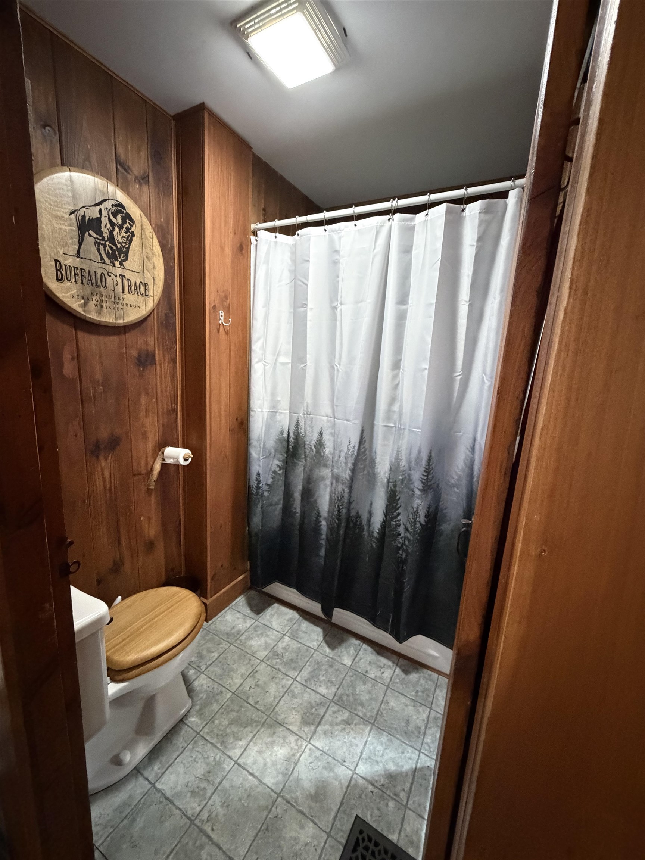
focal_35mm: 14
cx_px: 322
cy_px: 430
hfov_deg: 85.7
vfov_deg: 102.1
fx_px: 348
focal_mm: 2.22
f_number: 2.2
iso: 1250
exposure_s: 1/60
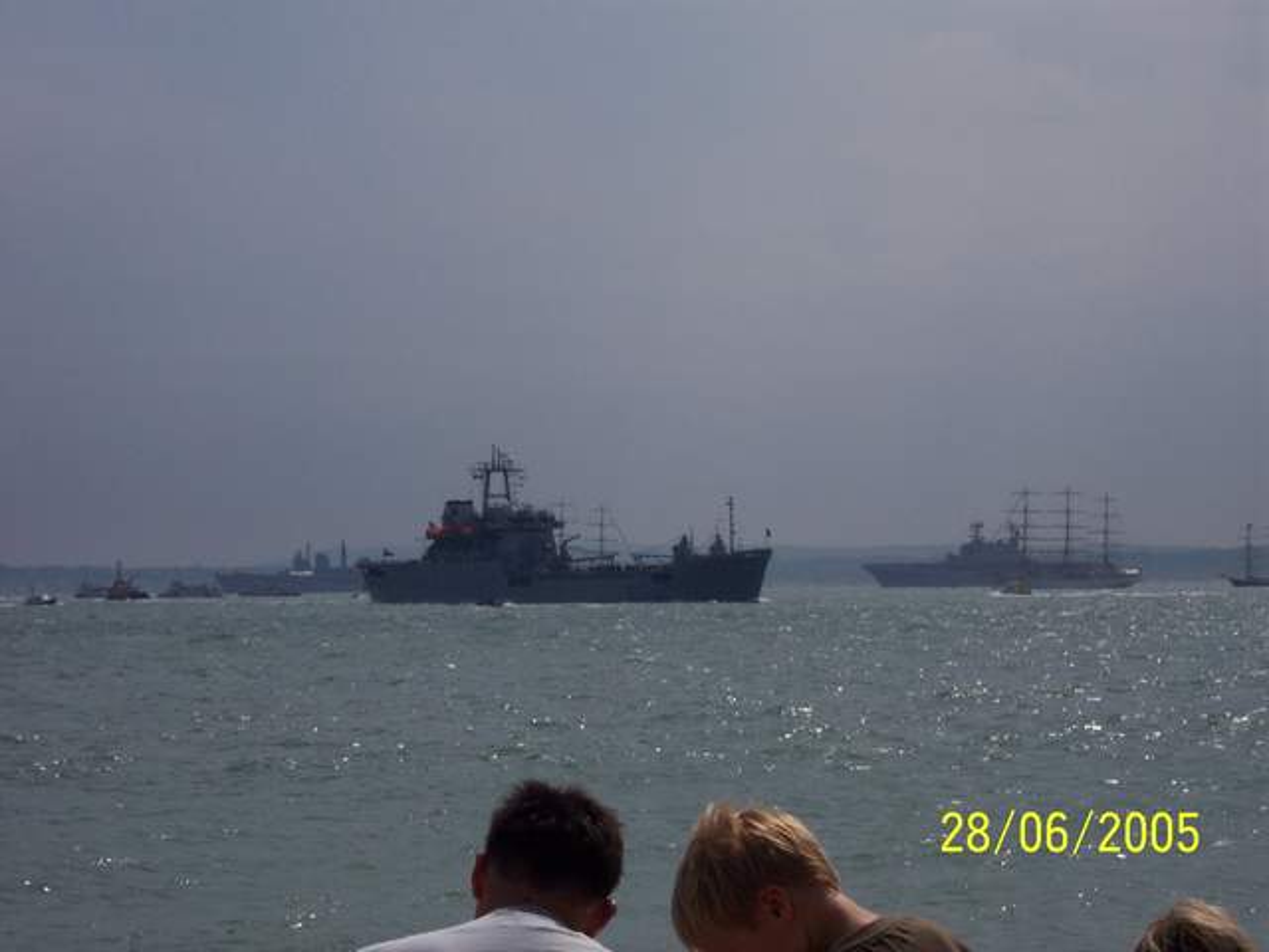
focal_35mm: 114
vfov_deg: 13.0
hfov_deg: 17.3
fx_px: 4179
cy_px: 476
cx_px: 634
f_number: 8
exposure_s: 1/1000
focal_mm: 24
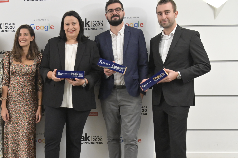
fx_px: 357
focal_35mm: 54
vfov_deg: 25.0
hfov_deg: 35.1
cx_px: 33
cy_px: 95
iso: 4000
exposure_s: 1/125
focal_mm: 31
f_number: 4
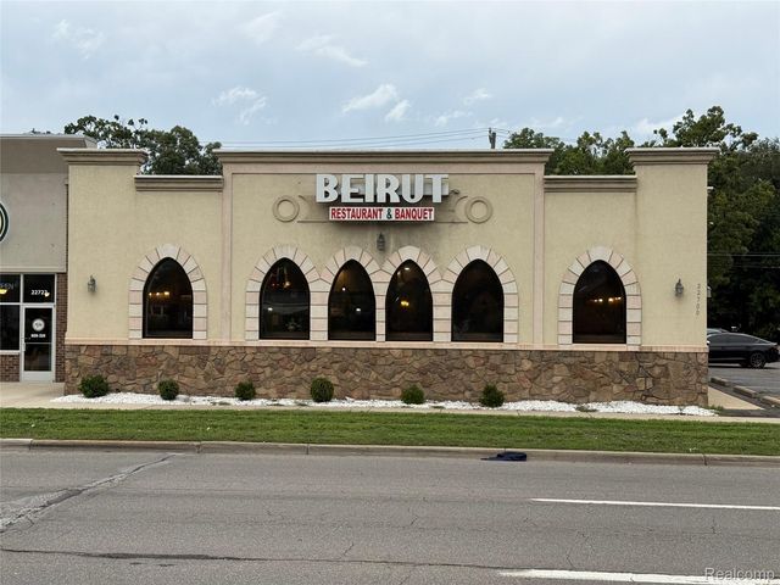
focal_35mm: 48
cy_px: 292
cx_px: 390
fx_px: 1082
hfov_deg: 39.7
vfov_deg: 30.3
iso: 64
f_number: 1.78
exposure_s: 1/810
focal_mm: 6.76
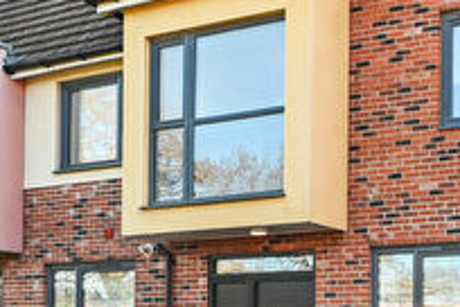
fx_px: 613
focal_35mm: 48
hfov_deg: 36.3
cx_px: 476
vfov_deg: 28.0
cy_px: 181
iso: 500
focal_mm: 14
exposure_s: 1/200
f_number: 8
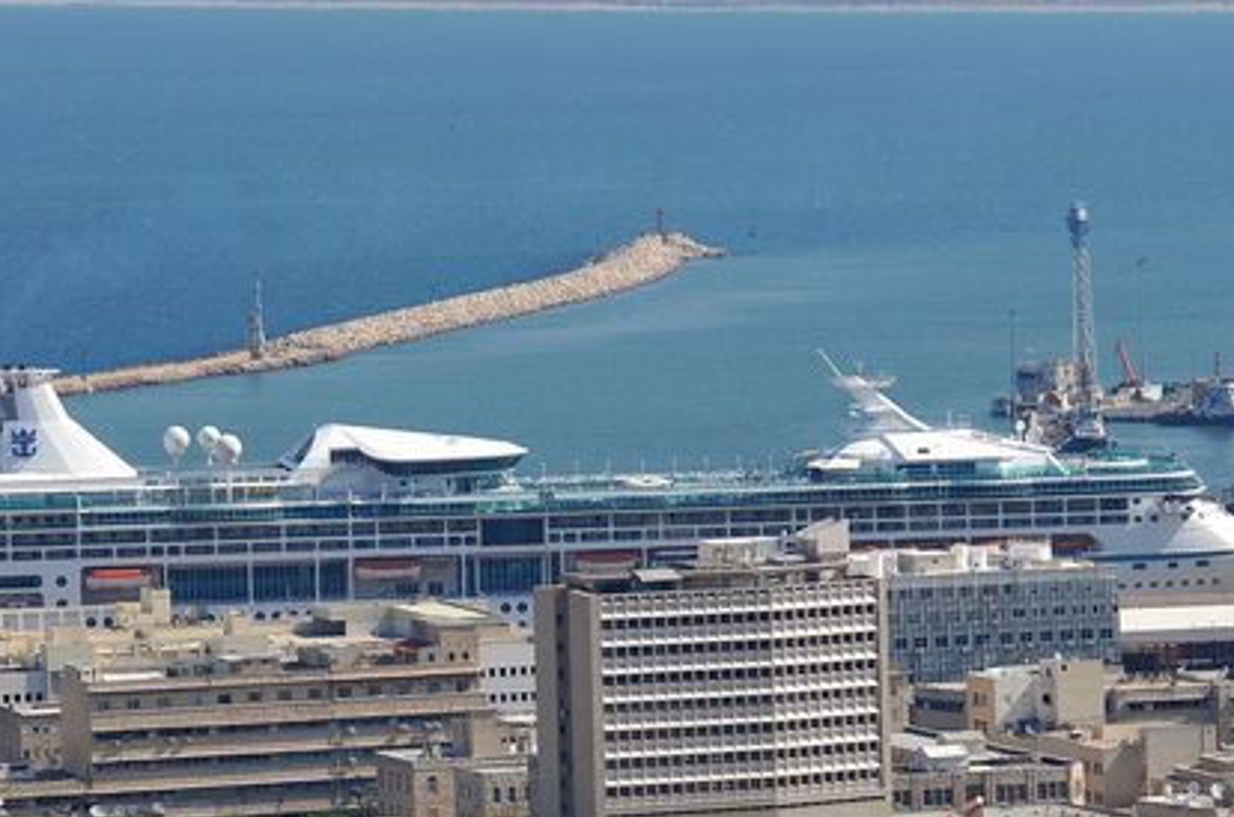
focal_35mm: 261
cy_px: 526
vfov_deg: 5.2
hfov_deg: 7.9
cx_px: 432
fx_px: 8926
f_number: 7.1
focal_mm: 80
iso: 200
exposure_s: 1/1000
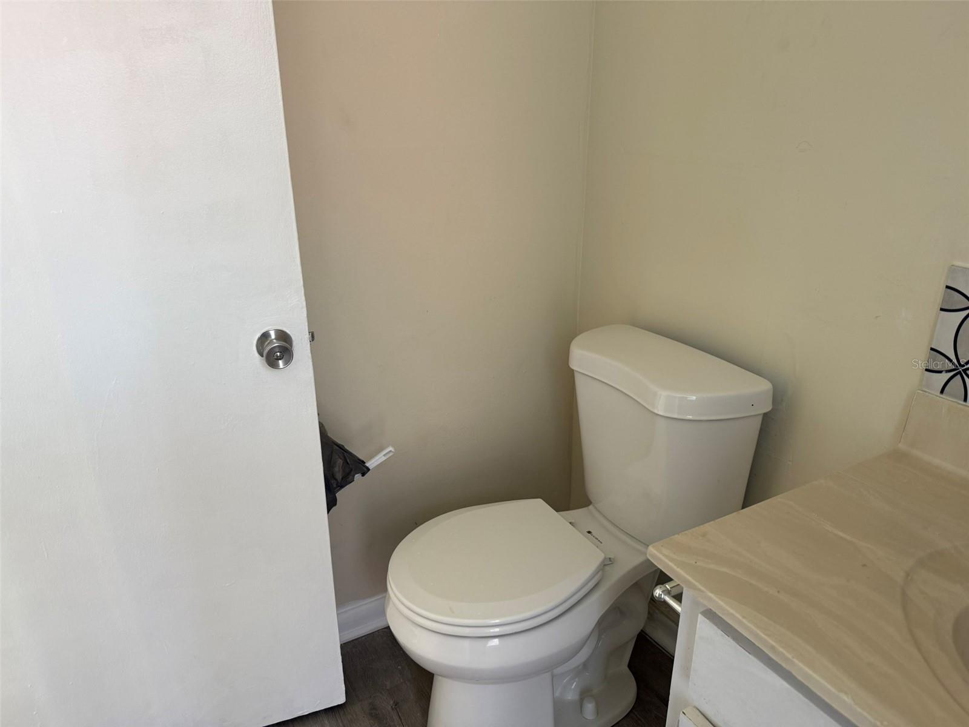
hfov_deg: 71.6
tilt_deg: -21.6
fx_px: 672
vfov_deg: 56.8
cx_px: 484
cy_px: 364
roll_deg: +0.2
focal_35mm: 24
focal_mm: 6.76
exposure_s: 1/121
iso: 160
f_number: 1.78
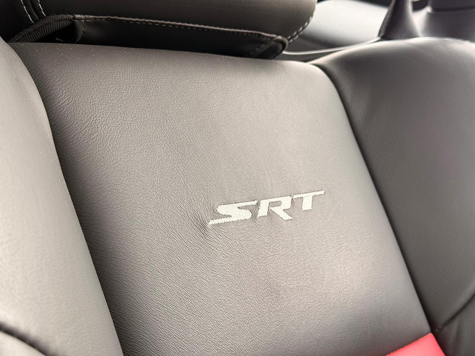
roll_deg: -0.4
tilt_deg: -6.7
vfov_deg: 30.3
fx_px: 659
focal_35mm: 48
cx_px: 238
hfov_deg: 39.7
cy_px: 178
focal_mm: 6.76
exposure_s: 1/121
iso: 80
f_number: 1.78
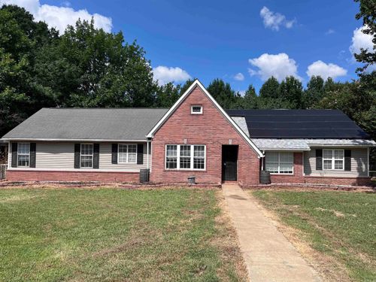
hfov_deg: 67.3
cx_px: 188
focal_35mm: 26
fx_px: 282
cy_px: 141
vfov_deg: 53.1
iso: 50
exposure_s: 1/3876
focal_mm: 5.1
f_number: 1.6
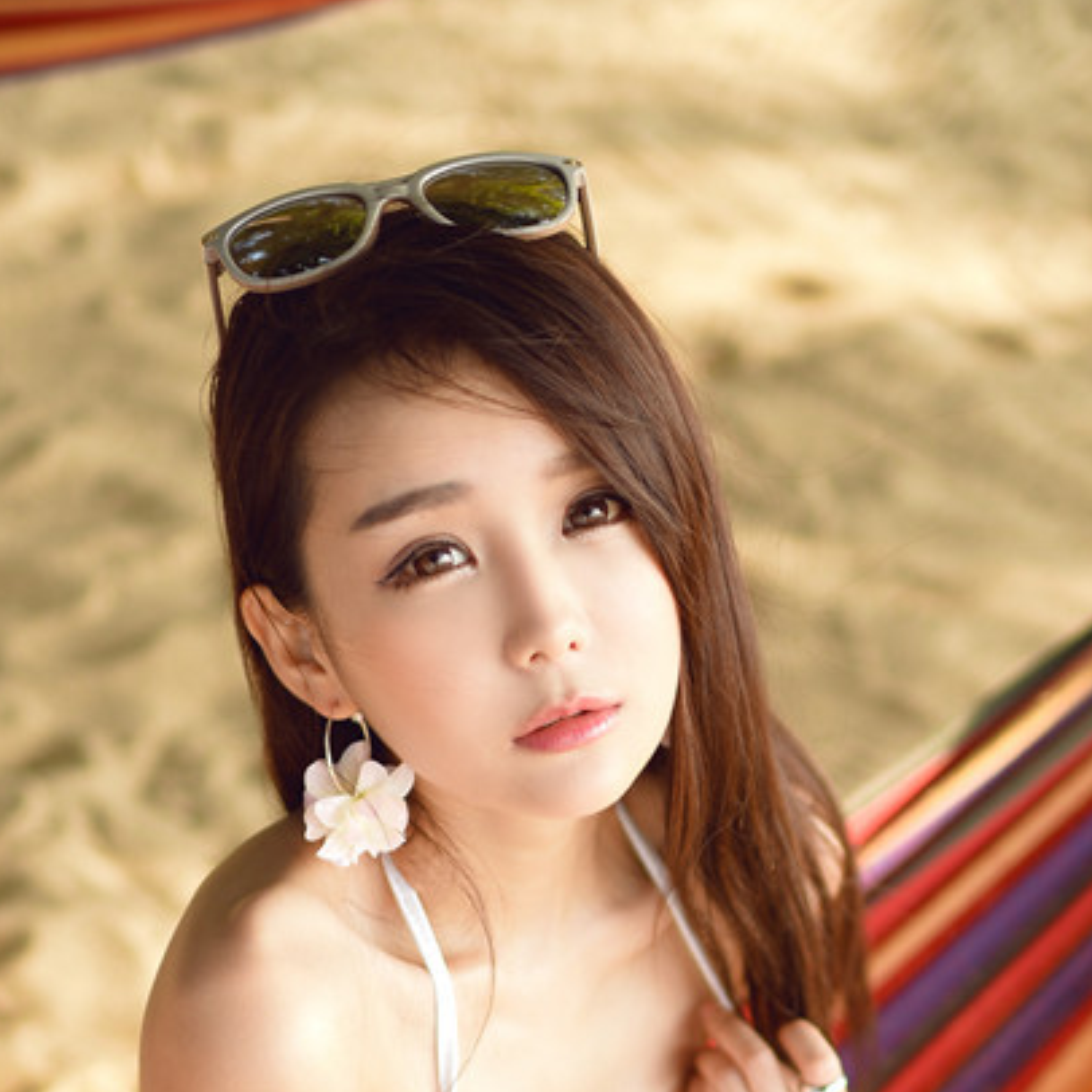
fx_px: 3141
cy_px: 1255
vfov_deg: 18.8
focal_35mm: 88
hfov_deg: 19.7
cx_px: 500
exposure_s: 1/640
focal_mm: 35
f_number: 1.8
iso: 100
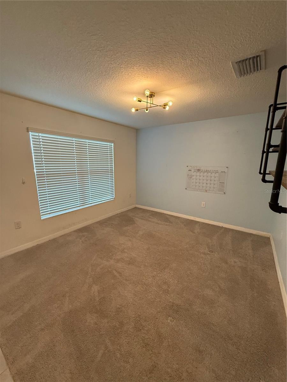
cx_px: 144
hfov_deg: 85.7
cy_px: 191
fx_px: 155
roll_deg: -0.5
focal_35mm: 14
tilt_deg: -7.7
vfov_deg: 102.1
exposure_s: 1/120
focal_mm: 2.22
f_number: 2.2
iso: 320
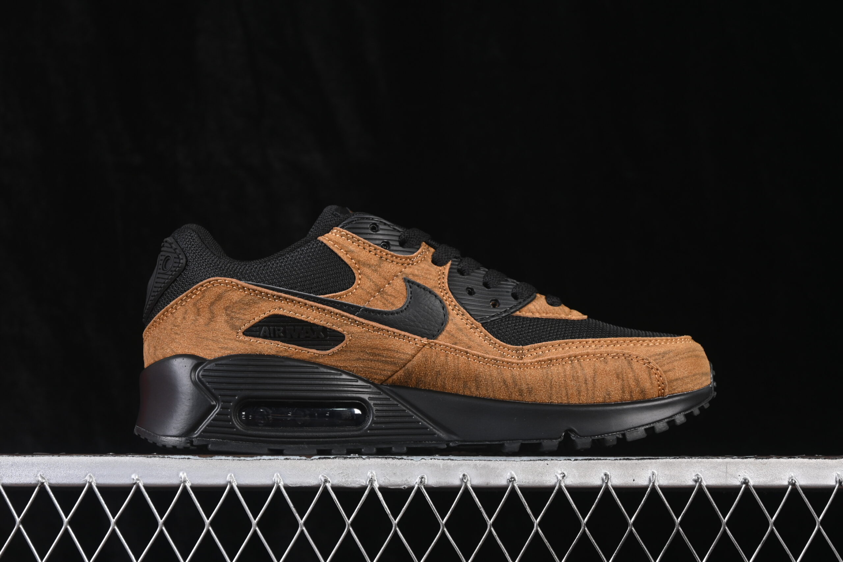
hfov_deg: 27.0
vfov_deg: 18.2
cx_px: 422
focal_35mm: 75
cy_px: 281
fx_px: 1756
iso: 160
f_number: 6.3
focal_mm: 50
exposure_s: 1/60
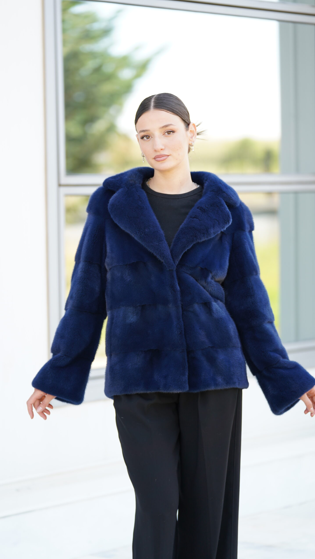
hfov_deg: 9.5
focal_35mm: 128
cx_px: 135
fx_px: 1900
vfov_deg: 16.8
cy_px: 279
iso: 200
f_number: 2.8
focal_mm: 122
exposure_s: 1/250
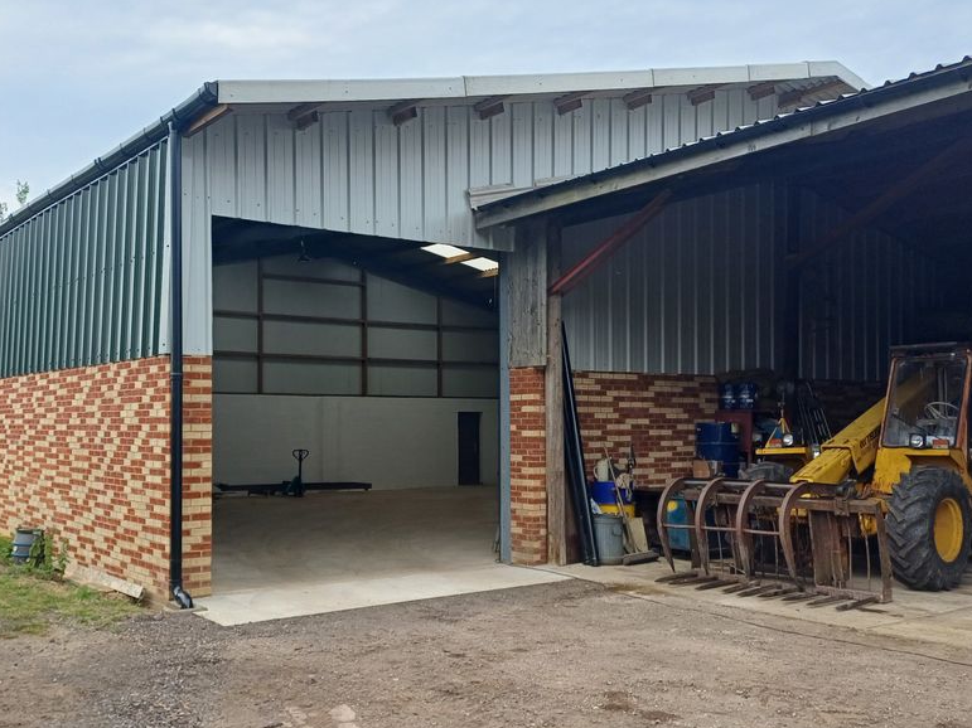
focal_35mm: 36
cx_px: 426
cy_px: 399
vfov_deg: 39.6
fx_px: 1011
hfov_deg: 51.2
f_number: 1.8
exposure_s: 1/271
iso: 50
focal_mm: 4.65
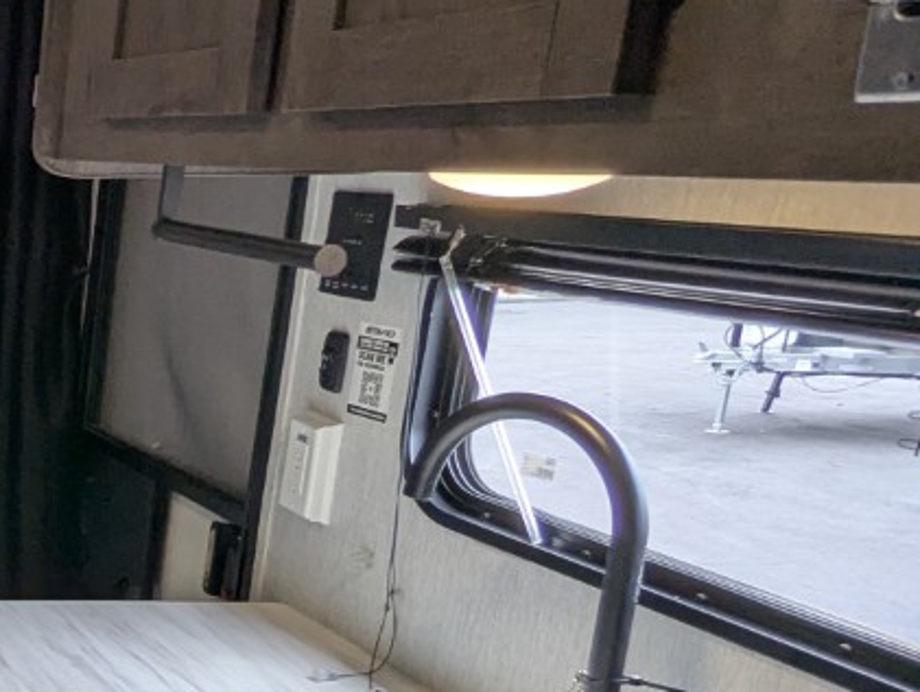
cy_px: 550
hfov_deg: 24.6
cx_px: -565
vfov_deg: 27.1
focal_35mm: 53
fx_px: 1411
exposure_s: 1/154
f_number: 2.2
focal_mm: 2.35
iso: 43
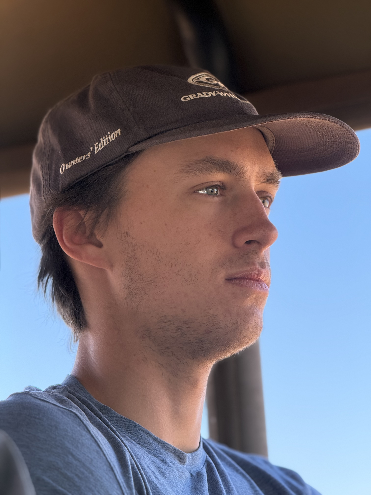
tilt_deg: +14.0
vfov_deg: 16.4
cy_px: 248
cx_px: 186
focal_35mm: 120
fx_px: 1715
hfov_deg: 12.3
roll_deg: +2.6
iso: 64
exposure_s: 1/347
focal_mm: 15.66
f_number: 2.8
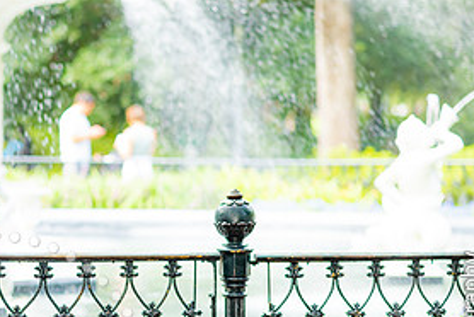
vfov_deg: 6.1
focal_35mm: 226
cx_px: -9
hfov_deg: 9.0
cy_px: 246
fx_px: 2979
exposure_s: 1/200
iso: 100
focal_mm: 105
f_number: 2.2
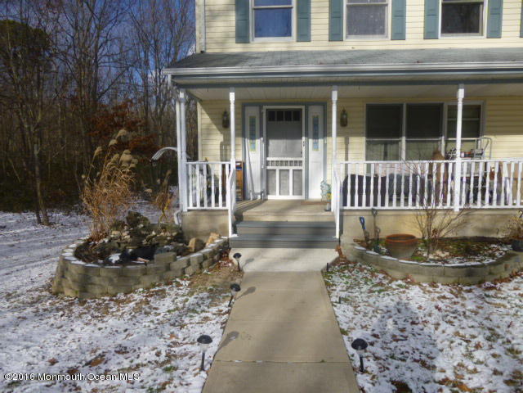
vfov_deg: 54.9
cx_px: 262
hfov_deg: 69.4
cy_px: 196
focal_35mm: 25
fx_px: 378
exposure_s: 1/1000
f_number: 3.1
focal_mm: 4.5
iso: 100
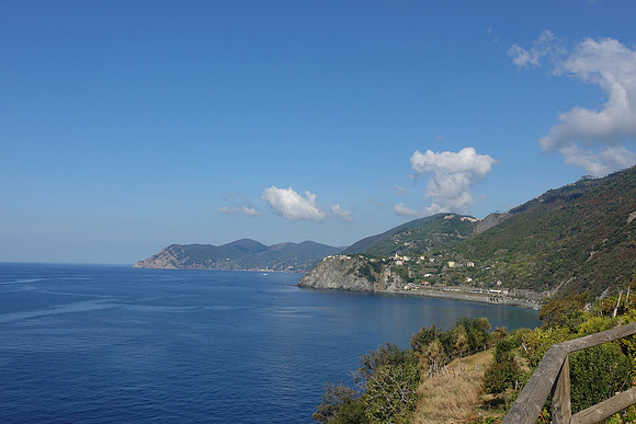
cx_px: 318
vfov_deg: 40.0
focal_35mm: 33
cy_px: 212
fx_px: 583
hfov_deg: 57.2
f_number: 5.6
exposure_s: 1/100
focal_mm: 12.2
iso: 125
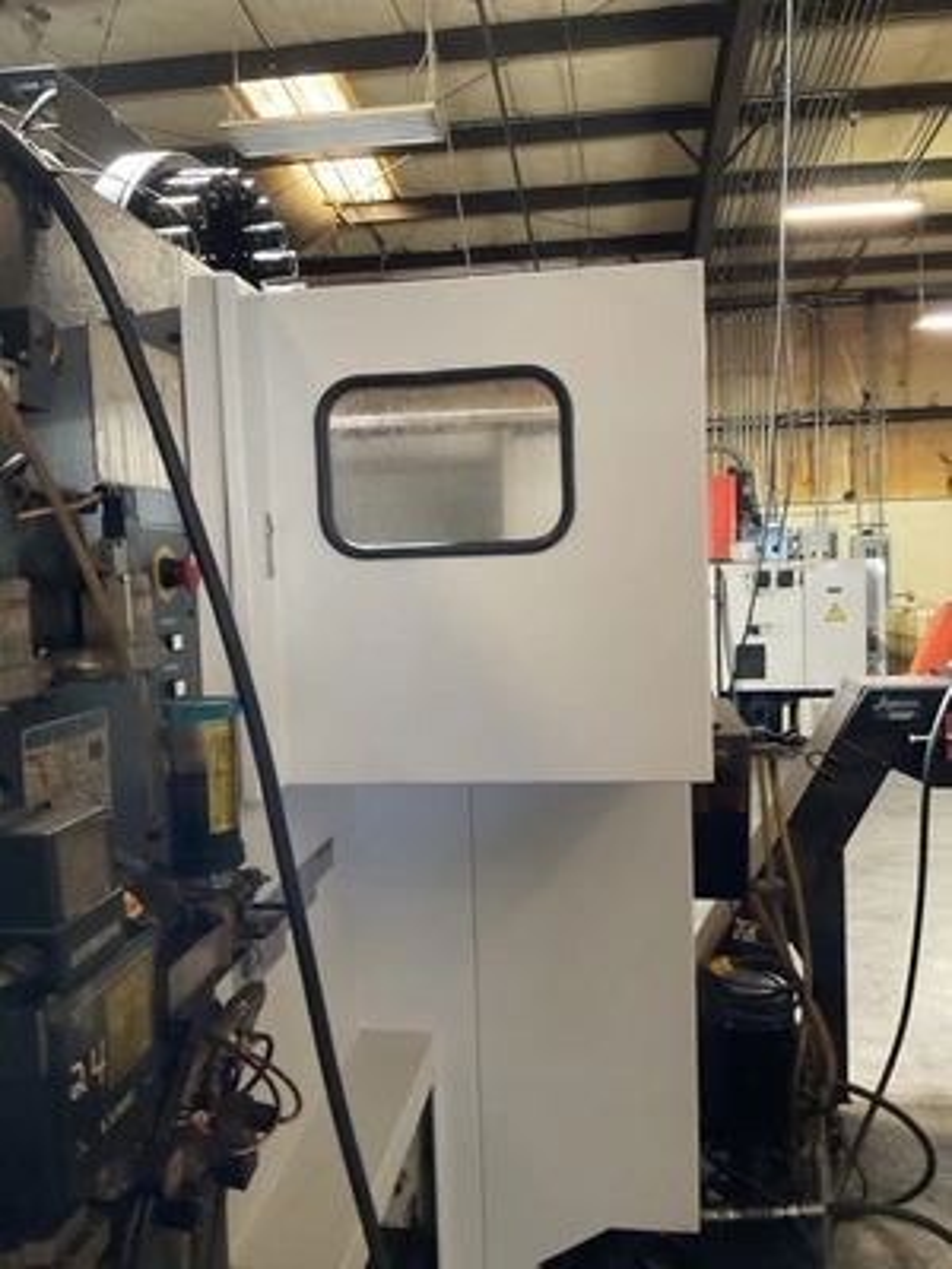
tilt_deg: -2.7
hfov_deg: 48.2
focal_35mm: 29
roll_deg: +0.6
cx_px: 476
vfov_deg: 61.7
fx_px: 1063
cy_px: 634
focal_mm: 3
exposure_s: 1/30
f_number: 1.8
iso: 400
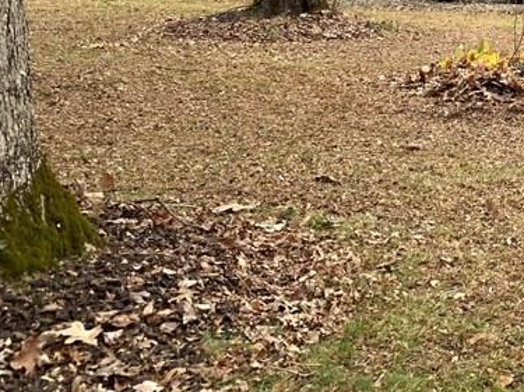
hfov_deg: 24.1
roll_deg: -0.9
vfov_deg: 19.0
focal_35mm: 71
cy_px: -131
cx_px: 679
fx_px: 1074
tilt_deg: +4.6
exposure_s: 1/188
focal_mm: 4.25
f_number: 1.8
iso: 25
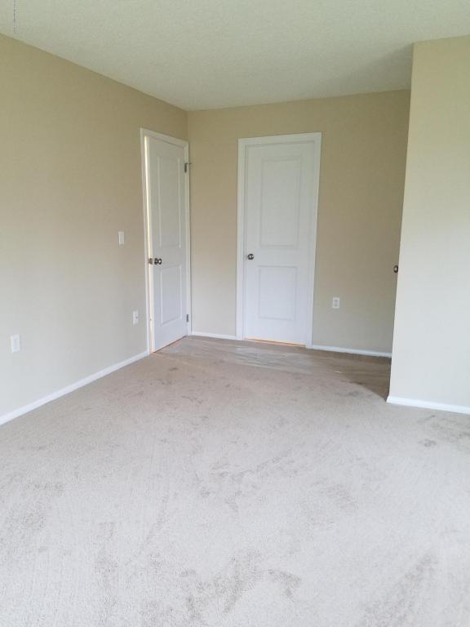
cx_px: 235
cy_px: 314
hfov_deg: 53.1
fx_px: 471
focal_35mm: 26
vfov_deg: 67.3
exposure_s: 1/24
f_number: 1.7
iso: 160
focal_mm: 4.2
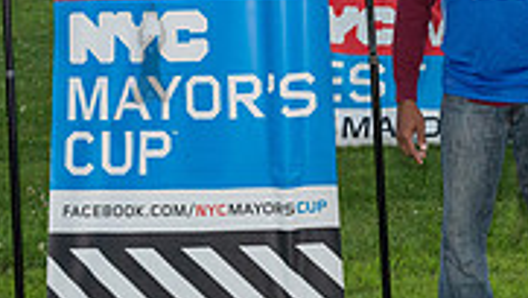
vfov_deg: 11.4
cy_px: -89
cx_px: 525
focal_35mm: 104
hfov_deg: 19.9
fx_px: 1457
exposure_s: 1/2000
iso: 1600
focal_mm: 31
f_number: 4
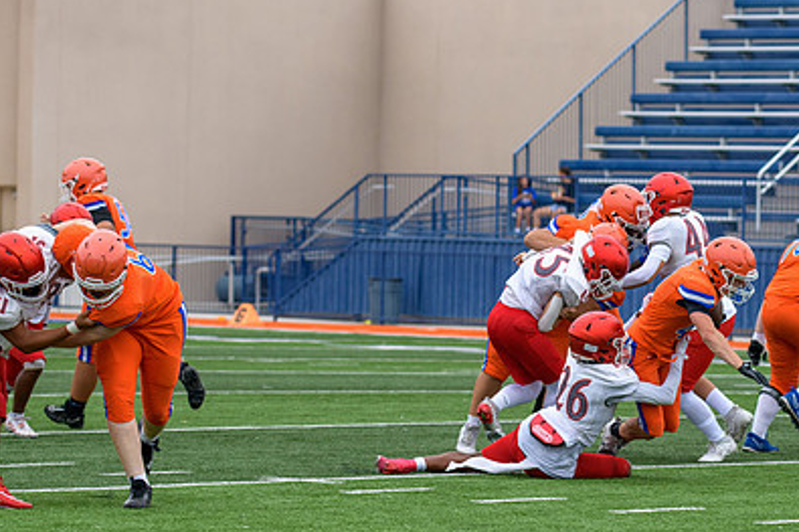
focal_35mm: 222
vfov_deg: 6.2
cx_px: 548
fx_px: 4925
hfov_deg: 9.3
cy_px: 300
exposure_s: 1/800
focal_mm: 120
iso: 360
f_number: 3.5
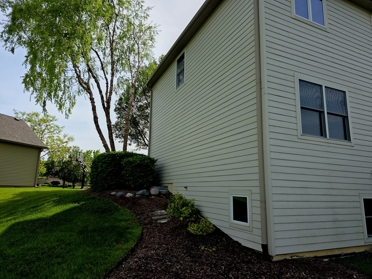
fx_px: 247
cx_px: 186
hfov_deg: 73.9
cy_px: 140
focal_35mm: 23
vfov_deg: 58.9
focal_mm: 6.3
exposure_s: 1/10000
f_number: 1.7
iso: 80
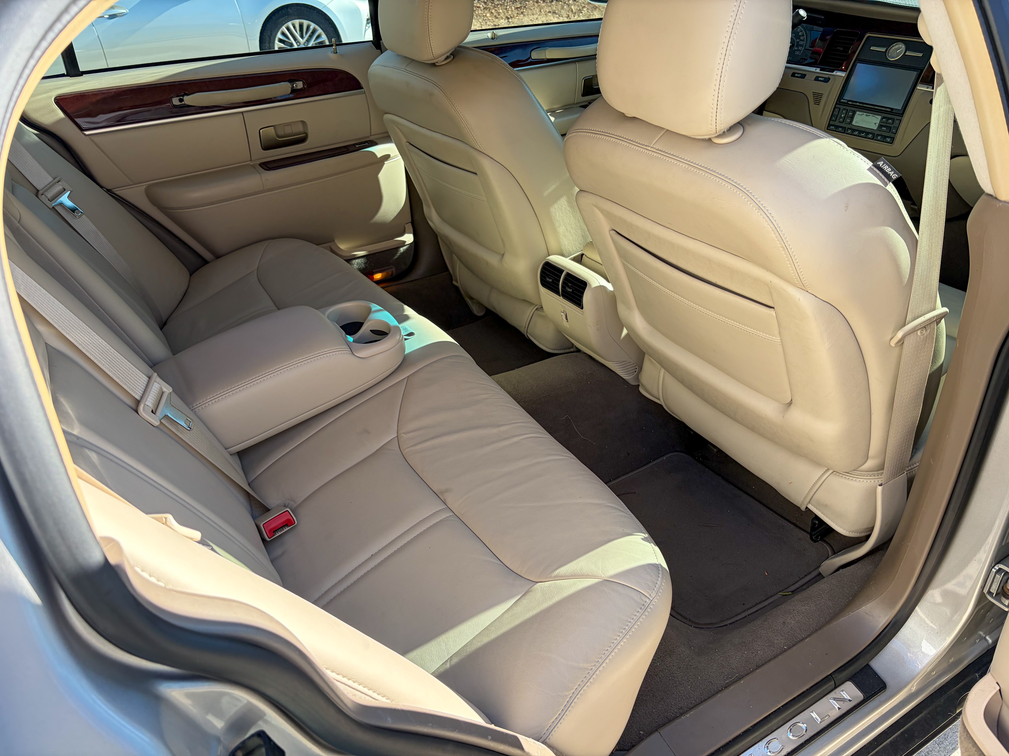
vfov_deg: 53.1
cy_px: 378
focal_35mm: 26
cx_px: 504
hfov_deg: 67.3
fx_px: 758
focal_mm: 5.96
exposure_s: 1/561
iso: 64
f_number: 1.6
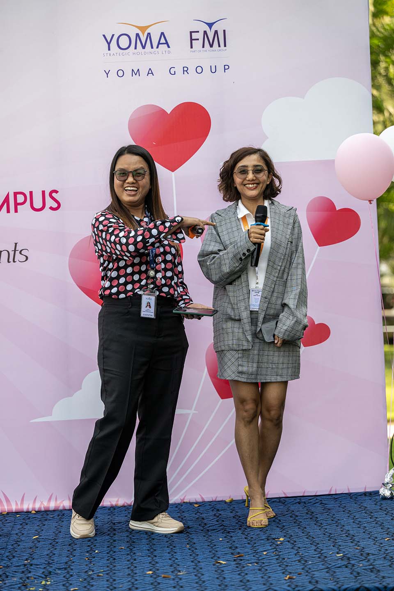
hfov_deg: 11.4
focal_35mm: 120
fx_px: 1970
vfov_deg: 17.1
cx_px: 197
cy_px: 296
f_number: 2.8
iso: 450
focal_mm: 120
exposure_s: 1/1000
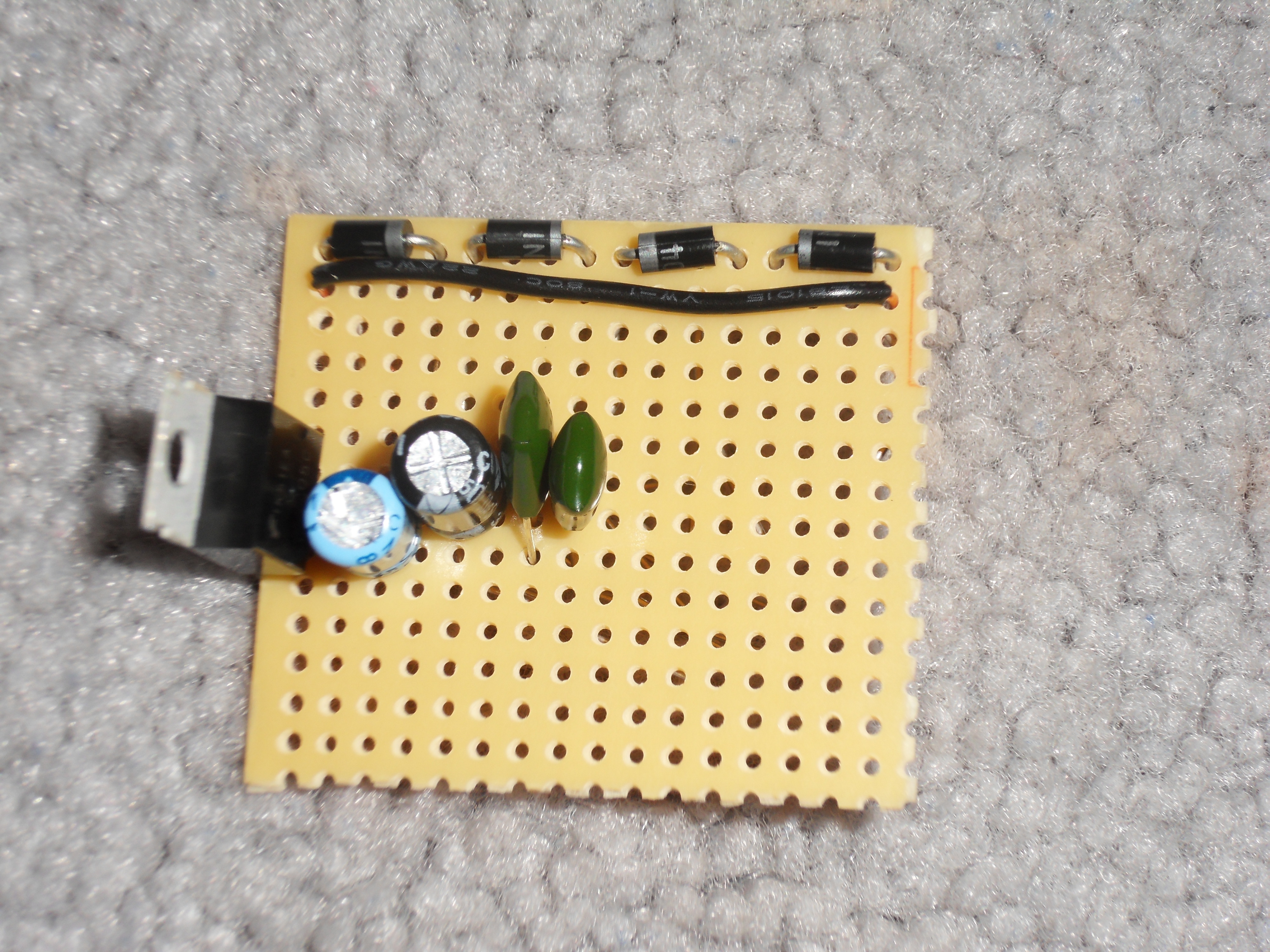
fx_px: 3485
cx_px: 635
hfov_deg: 20.7
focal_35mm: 95
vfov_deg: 15.6
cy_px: 476
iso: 100
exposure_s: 1/60
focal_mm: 16.6
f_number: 5.5
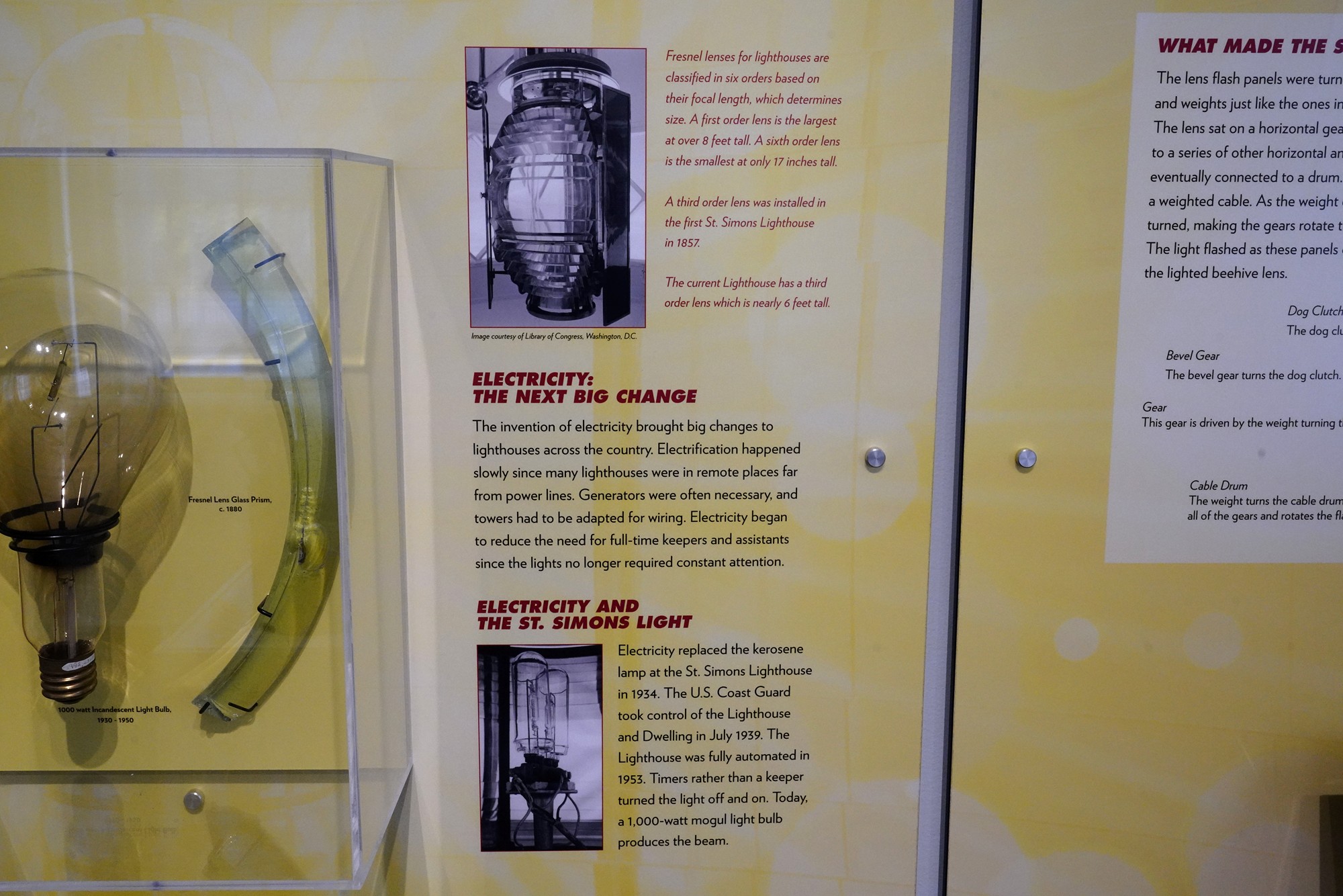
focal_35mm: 37
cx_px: 672
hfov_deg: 51.9
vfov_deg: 36.0
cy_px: 448
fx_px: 1380
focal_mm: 37
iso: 6400
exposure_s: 1/80
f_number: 14
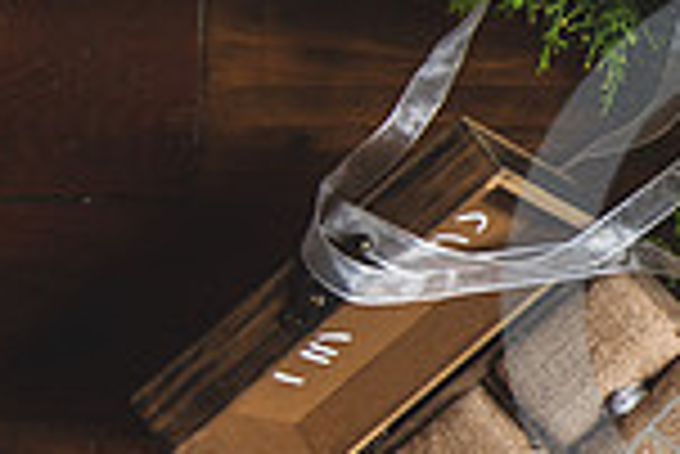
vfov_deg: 12.0
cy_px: 358
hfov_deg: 15.4
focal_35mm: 114
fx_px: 2155
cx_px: 1225
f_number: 2.8
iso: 500
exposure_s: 1/125
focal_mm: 28
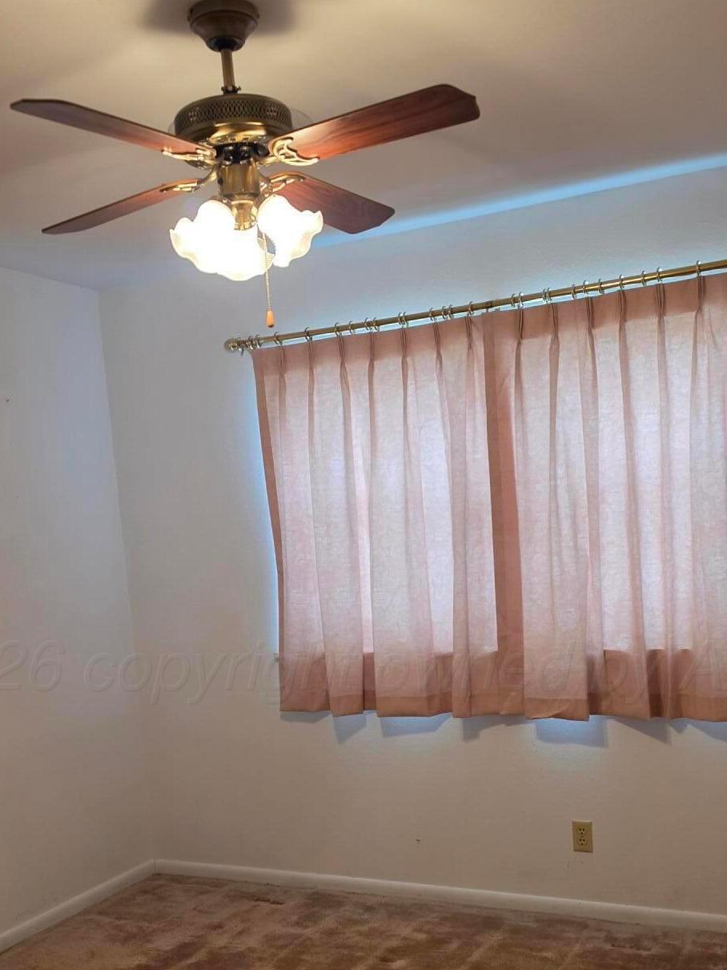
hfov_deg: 37.7
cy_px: 671
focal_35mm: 38
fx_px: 1064
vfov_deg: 47.9
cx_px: 341
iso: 250
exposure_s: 1/120
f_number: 1.4
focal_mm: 6.5
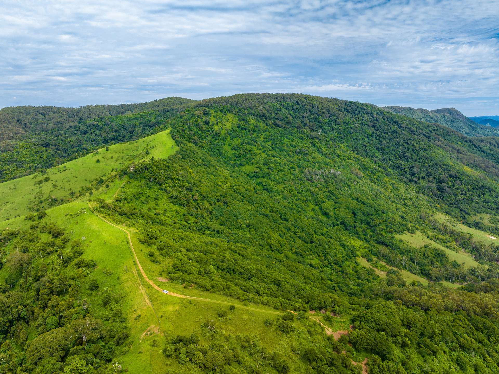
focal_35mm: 24
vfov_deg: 56.8
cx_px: 250
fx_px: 346
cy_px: 187
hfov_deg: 71.6
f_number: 6.3
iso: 100
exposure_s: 1/320
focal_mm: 12.29
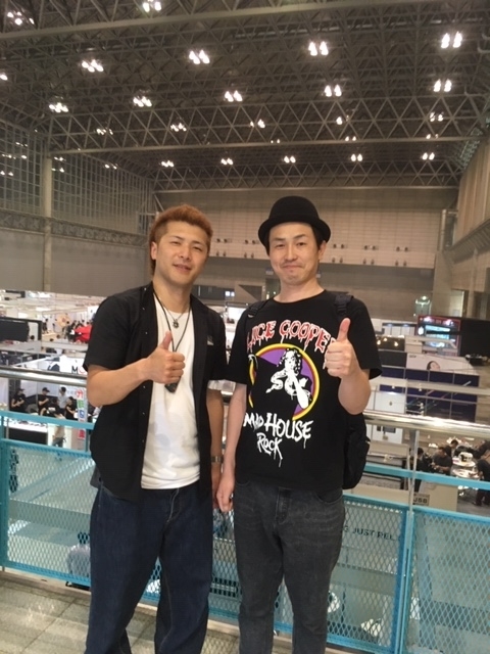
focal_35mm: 29
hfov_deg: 48.2
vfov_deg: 61.7
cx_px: 245
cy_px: 327
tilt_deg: -6.8
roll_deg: -3.5
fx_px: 547
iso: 160
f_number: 2.2
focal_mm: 4.15
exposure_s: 1/30
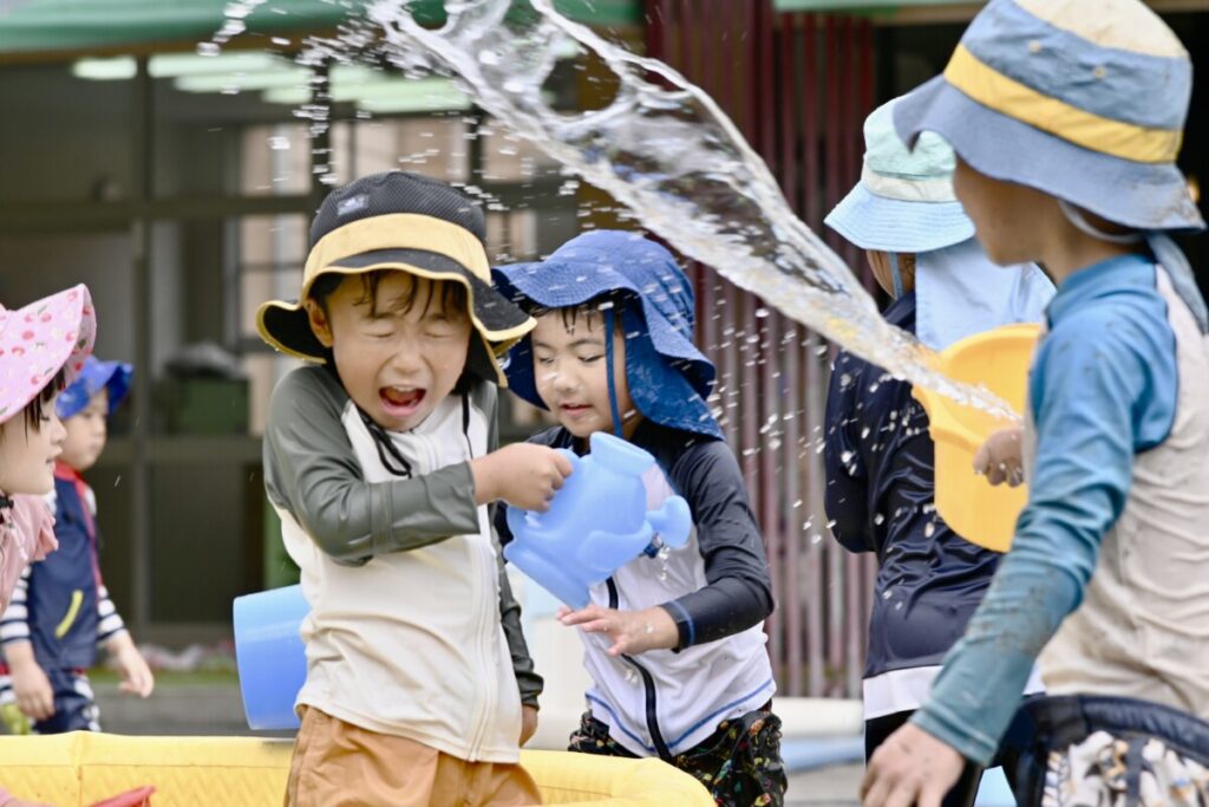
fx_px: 6045
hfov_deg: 11.4
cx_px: 604
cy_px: 404
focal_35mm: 180
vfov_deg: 7.6
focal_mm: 120
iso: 125
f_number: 5.6
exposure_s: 1/250
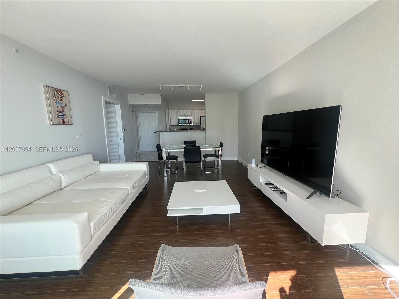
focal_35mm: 13
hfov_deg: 106.2
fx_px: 150
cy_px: 150
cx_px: 200
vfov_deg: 89.9
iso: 32
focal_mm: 1.57
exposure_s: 1/99
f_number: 1.8
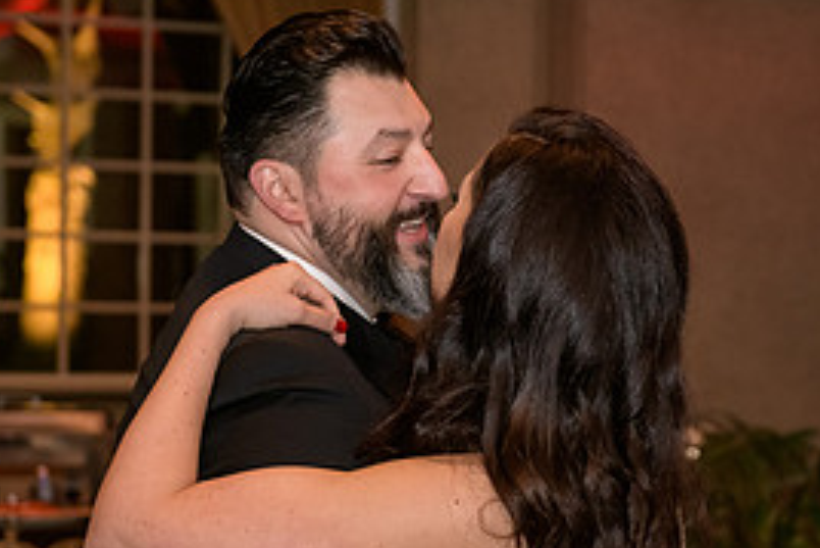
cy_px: 351
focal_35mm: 119
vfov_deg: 11.5
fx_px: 2712
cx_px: 471
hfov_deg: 17.2
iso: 1600
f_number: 3.2
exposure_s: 1/100
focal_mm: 55
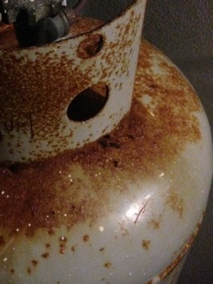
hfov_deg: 24.2
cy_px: 138
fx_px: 485
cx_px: 29
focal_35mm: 59
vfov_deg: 32.7
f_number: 2.4
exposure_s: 1/15
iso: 800
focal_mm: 4.12
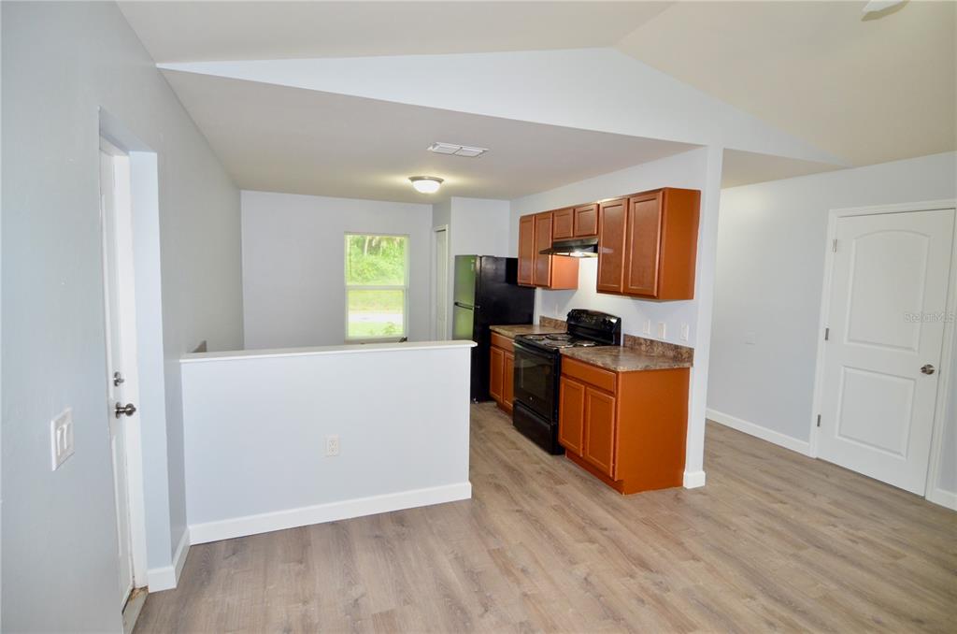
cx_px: 478
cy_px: 317
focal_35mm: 18
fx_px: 477
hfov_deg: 90.1
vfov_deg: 67.1
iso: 800
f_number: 4
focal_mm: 12
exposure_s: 1/60
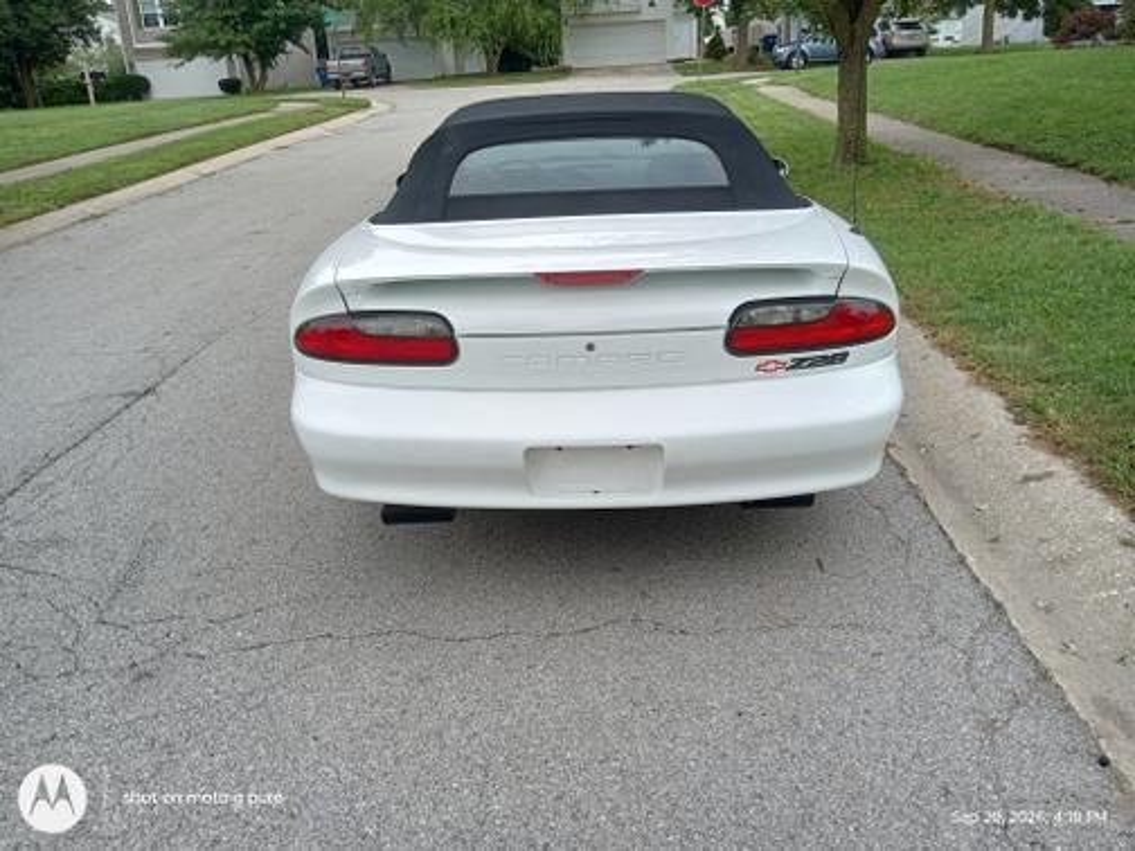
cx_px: 568
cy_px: 426
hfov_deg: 63.4
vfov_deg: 49.7
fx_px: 918
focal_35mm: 28
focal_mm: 3.71
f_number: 2.2
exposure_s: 1/577
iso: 107
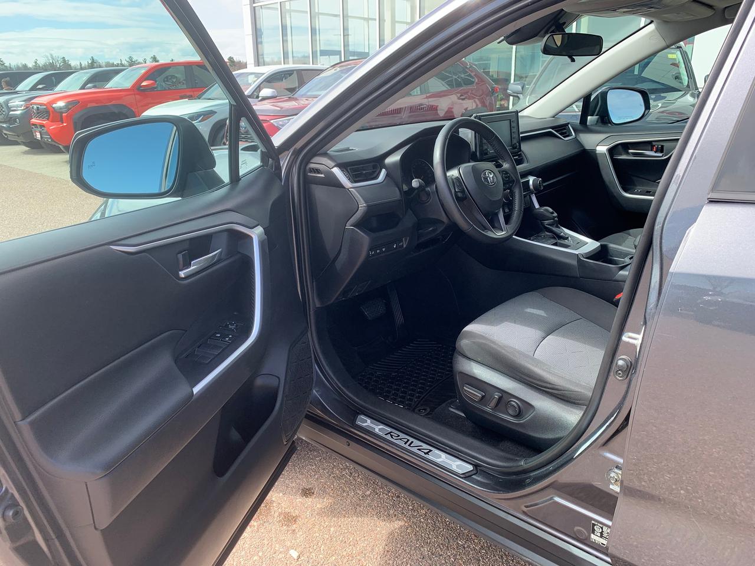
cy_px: 283
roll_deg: +0.4
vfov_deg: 53.1
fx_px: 567
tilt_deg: -18.7
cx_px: 378
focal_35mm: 26
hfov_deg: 67.3
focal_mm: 4.25
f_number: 1.8
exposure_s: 1/442
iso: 25
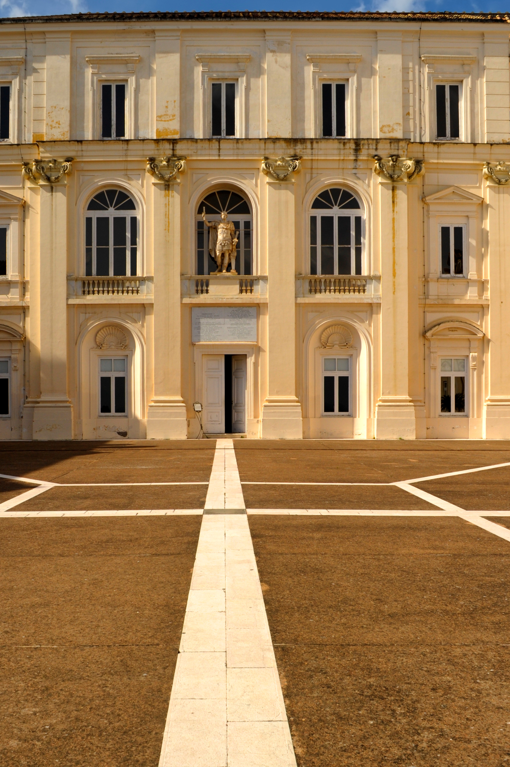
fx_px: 809
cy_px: 414
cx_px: 224
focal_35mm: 38
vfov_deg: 50.7
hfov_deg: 35.0
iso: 400
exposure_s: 1/800
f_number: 11
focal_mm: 28
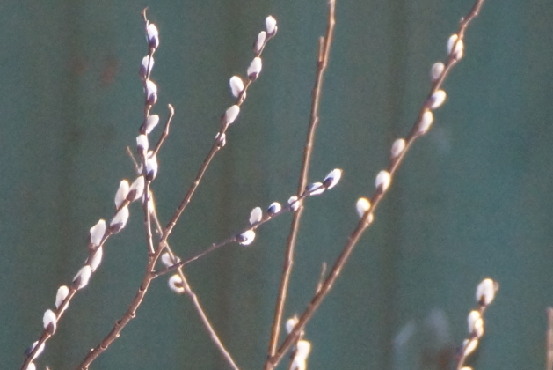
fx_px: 9144
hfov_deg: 3.5
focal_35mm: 595
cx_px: 181
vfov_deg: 2.3
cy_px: 227
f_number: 6.3
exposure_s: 1/125
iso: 1600
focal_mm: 250
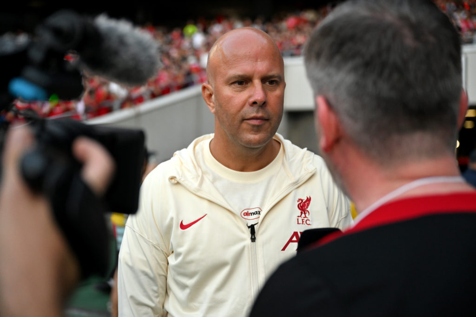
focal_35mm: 50
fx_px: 661
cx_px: 238
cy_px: 158
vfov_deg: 27.0
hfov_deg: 39.6
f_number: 2.8
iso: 1250
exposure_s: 1/2000
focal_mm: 50
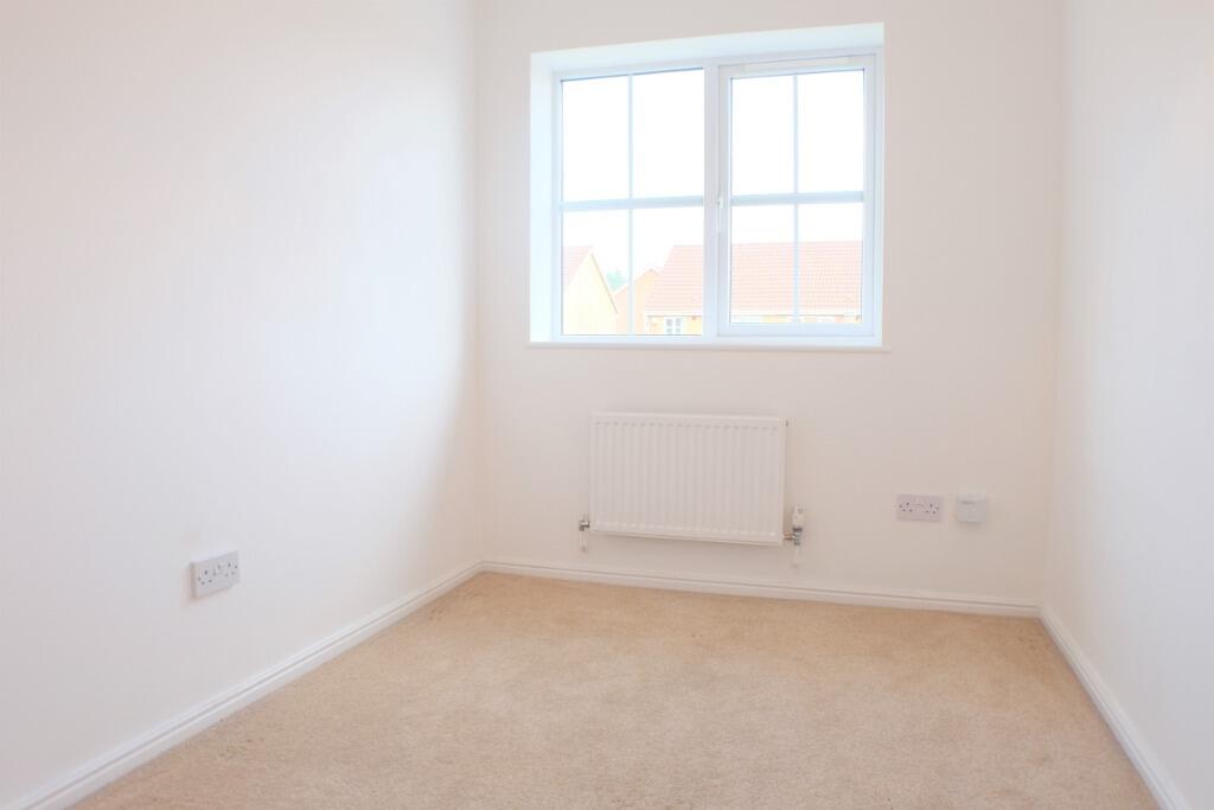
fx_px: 978
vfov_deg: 45.0
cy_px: 405
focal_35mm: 29
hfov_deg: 63.7
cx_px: 607
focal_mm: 19.2
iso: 400
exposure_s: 1/60
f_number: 4.5
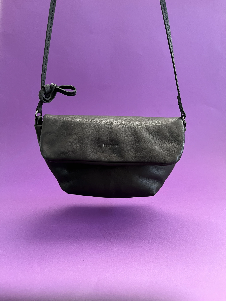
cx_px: 113
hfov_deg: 53.1
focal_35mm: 26
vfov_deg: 67.3
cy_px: 150
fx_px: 226
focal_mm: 5.1
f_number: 1.6
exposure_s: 1/50
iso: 100
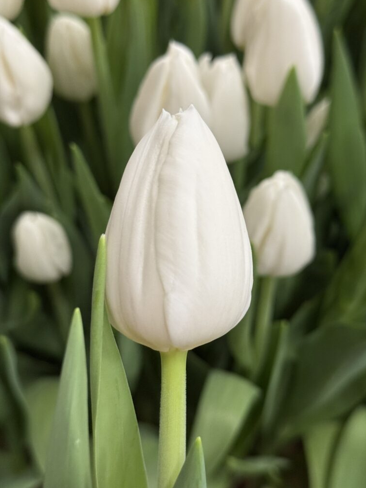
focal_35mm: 49
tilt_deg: -38.9
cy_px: 243
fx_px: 691
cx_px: 186
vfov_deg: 38.9
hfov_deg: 29.7
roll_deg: -0.4
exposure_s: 1/50
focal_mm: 6.76
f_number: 1.78
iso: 250
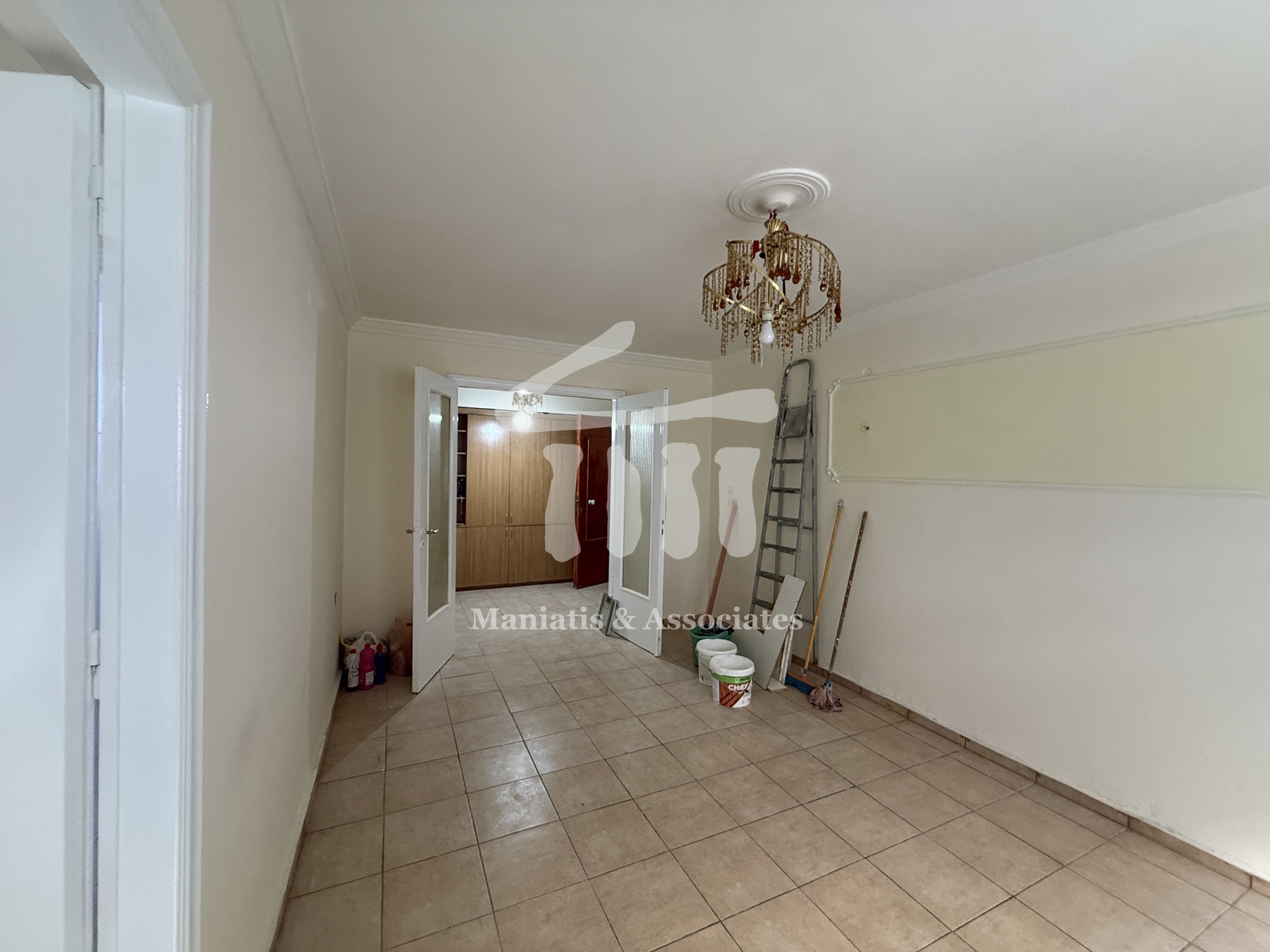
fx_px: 514
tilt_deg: +1.0
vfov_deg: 85.7
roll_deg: -1.5
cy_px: 476
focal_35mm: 14
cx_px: 635
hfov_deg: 102.1
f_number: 2.2
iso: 400
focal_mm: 2.22
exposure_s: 1/50
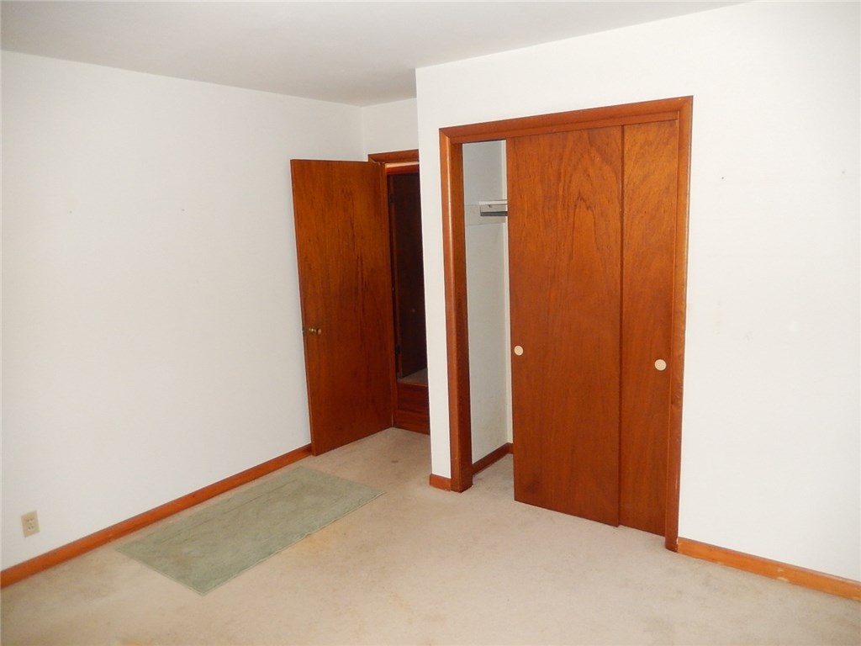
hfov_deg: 69.4
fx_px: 622
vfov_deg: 54.9
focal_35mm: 25
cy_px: 323
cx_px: 430
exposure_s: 1/30
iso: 360
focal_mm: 4.5
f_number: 3.4
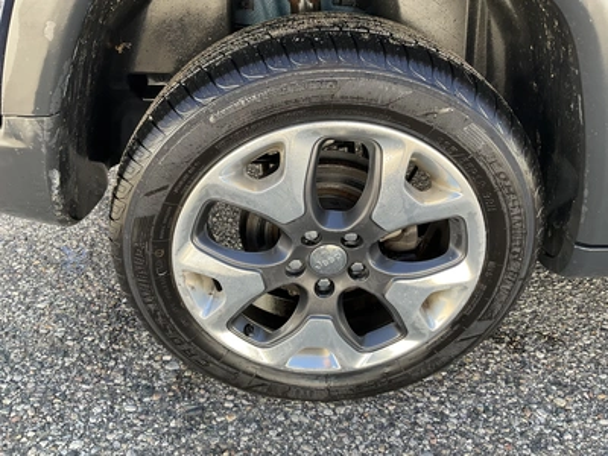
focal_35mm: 29
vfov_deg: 48.2
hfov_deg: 61.7
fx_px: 509
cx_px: 304
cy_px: 228
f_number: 1.8
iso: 20
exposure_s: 1/122
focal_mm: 3
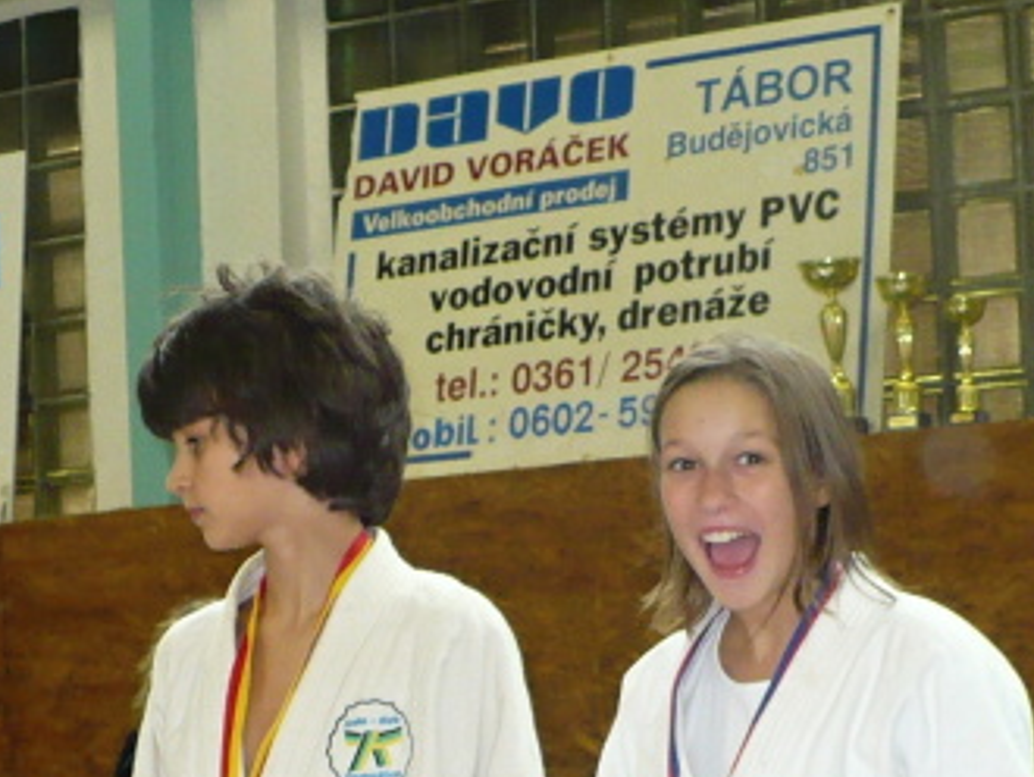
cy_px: 1021
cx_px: 592
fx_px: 3348
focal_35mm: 112
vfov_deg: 12.8
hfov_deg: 17.5
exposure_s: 1/30
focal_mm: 6.1
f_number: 2.8
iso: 200
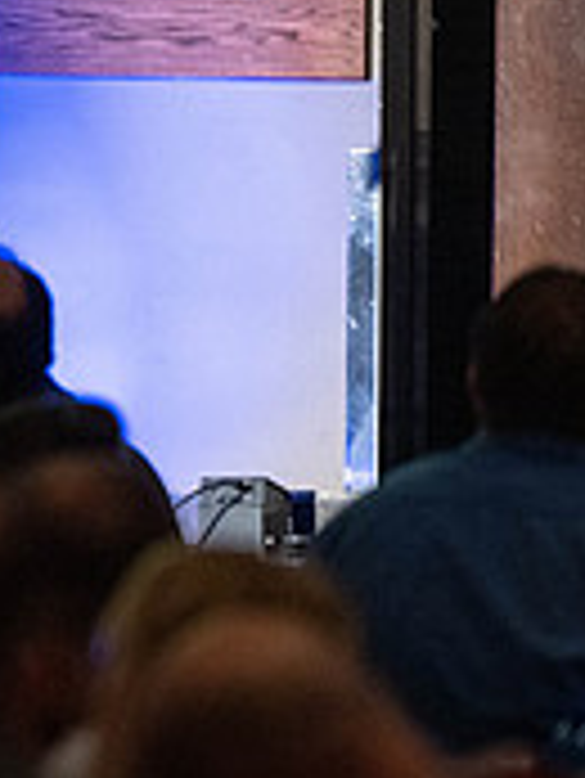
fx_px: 14516
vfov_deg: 3.1
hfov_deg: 2.3
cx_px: -657
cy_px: 263
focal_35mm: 645
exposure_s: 1/160
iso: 2000
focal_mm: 200
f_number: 3.5
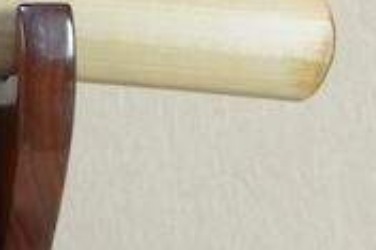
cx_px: -617
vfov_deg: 5.6
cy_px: -360
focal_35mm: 238
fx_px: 2483
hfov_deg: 7.8
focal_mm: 20
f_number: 11
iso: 400
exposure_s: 1/1.6
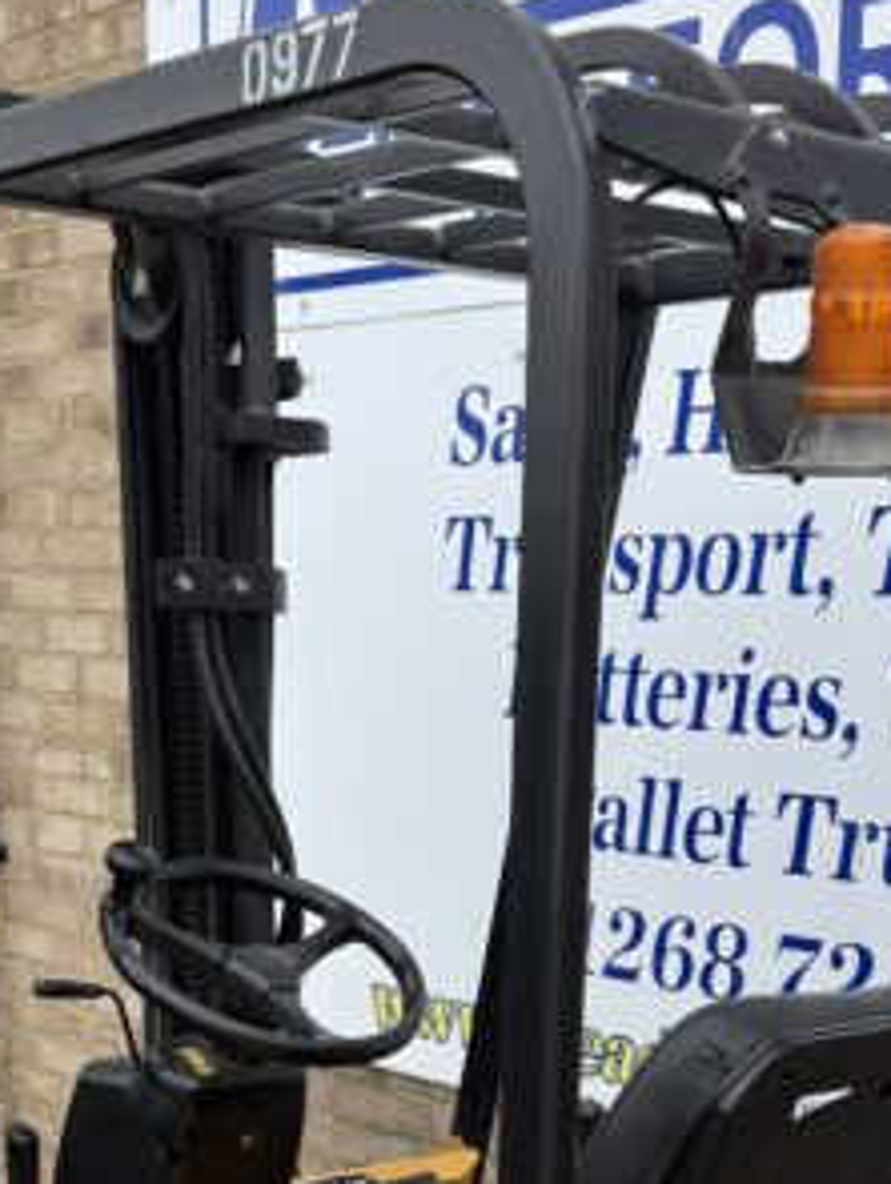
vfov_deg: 27.7
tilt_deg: -14.9
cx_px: 446
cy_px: 1232
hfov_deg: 22.6
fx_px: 2226
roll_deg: -0.9
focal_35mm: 65
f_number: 1.78
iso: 80
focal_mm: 6.76
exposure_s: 1/1597
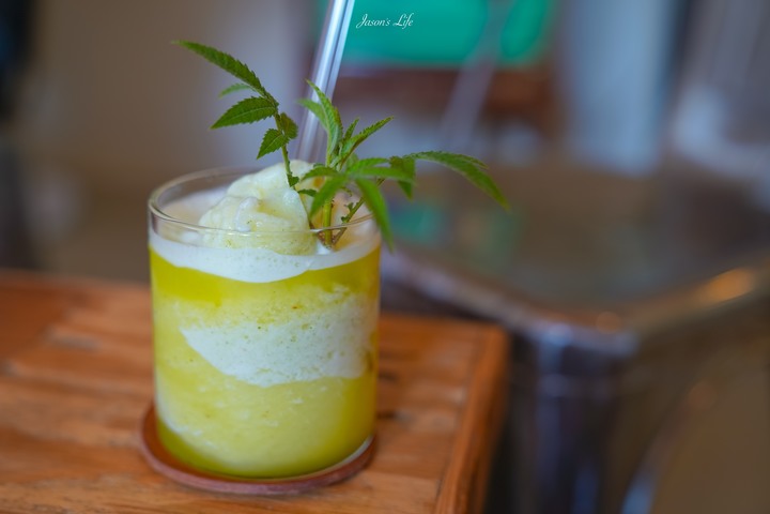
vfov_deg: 27.5
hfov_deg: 40.3
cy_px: 257
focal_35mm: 49
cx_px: 385
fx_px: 1048
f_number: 2.8
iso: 200
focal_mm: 49
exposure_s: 1/50
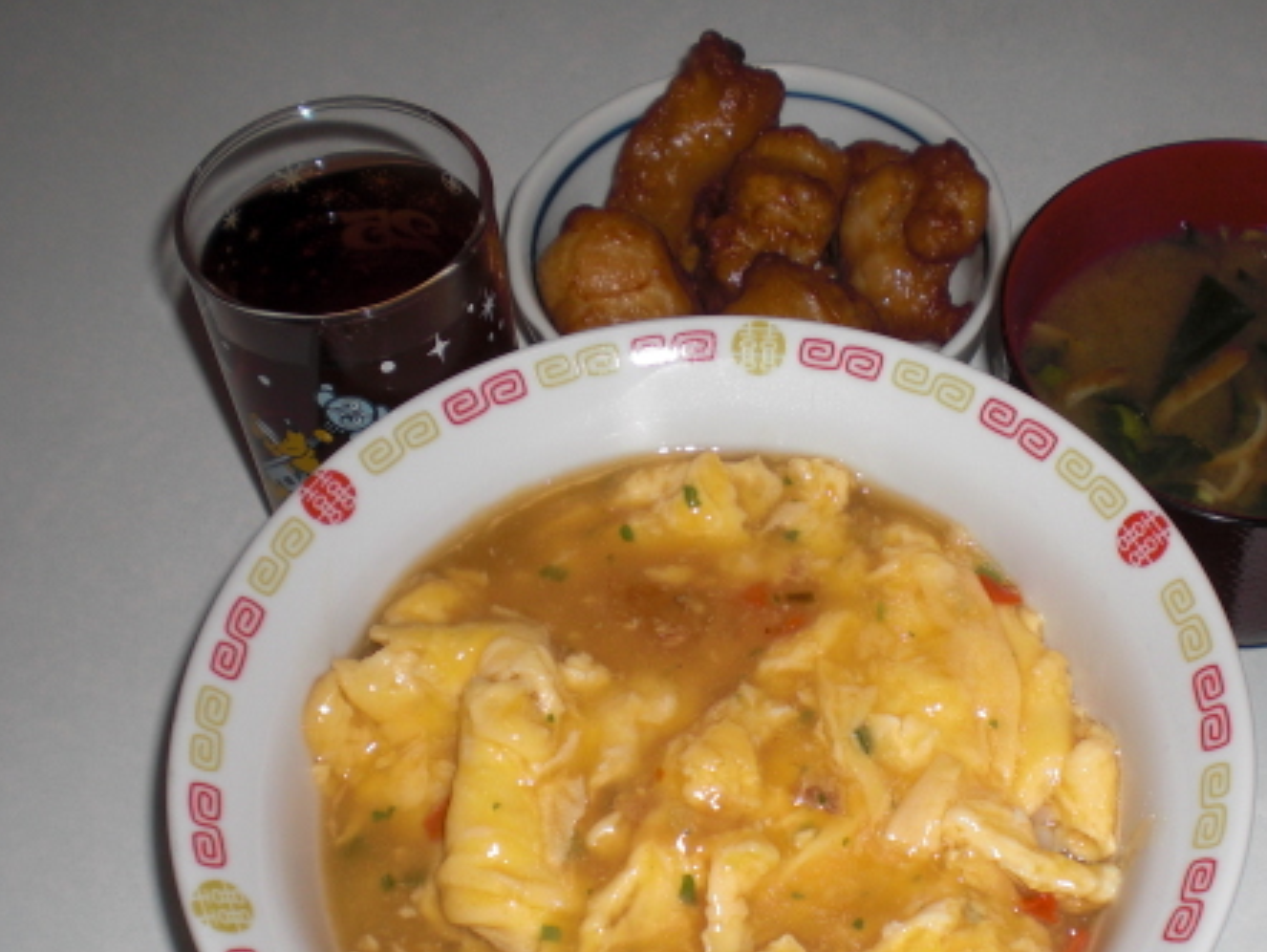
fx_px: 2014
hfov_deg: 34.6
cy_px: 668
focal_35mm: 55
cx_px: 831
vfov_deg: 26.4
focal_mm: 6.3
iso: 64
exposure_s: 1/60
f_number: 3.1
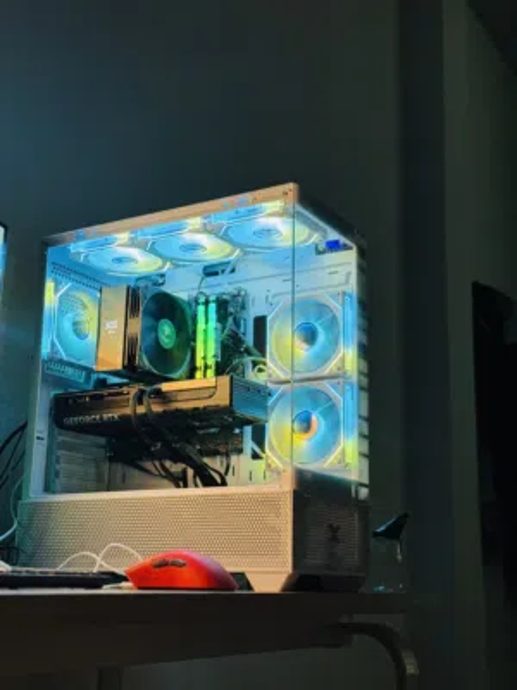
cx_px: 258
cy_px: 345
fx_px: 956
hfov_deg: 30.3
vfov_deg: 39.7
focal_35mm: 48
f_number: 1.78
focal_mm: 6.76
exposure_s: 1/33
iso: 400
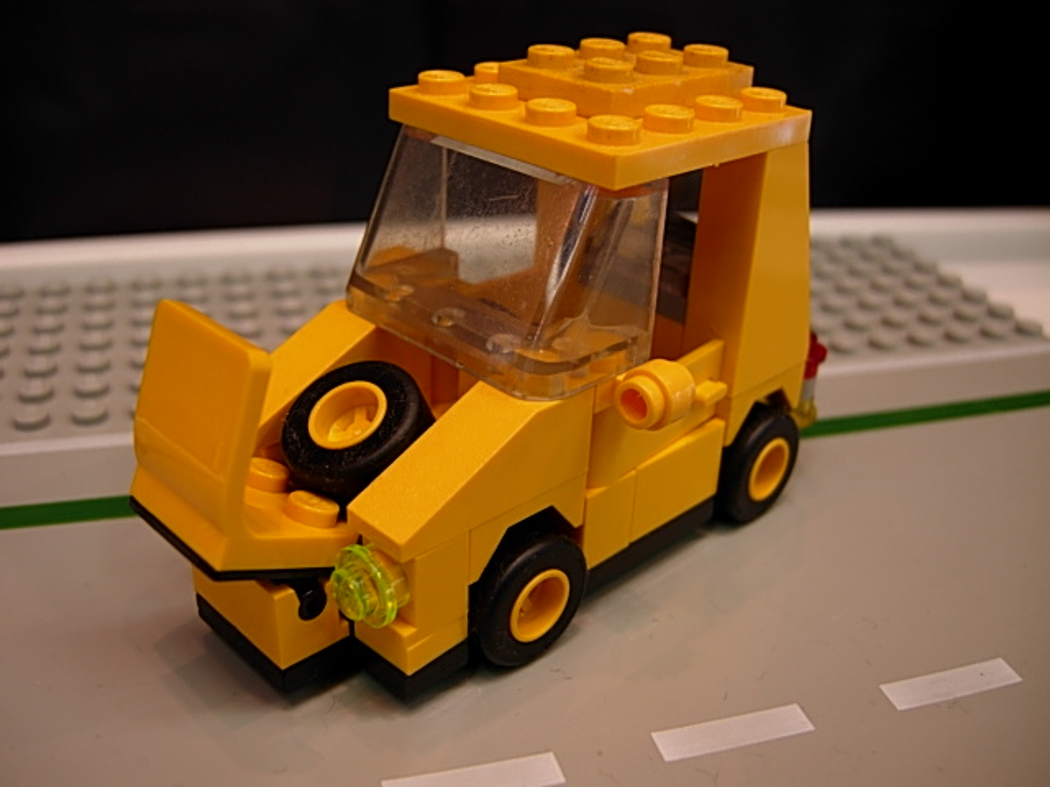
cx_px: 525
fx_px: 1092
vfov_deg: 39.7
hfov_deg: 51.4
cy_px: 394
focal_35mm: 36
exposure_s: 1/13.8
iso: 50
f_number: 2.7
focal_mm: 7.5
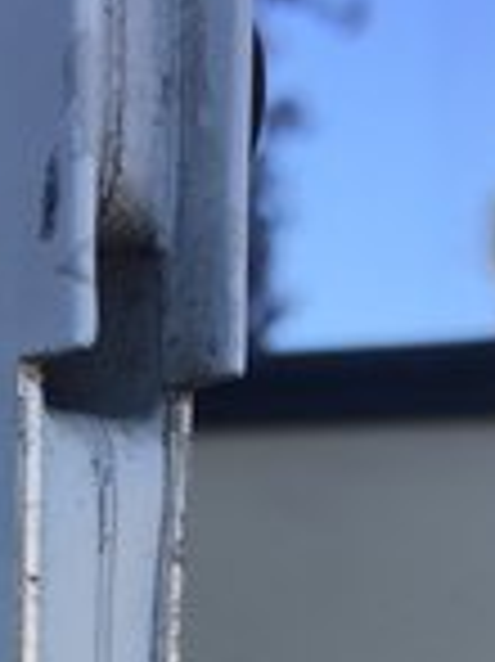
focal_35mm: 79
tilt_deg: -1.7
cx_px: 9
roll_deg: -0.7
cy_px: 811
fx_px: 1508
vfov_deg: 22.6
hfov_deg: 18.2
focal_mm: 4.15
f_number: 2.2
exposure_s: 1/590
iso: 32
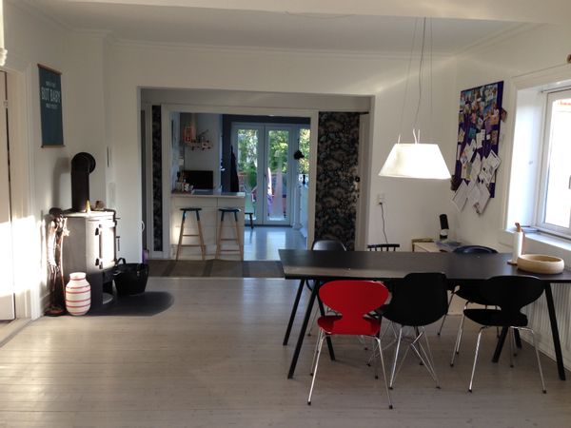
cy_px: 214
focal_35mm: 33
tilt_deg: -7.6
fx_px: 544
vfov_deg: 42.9
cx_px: 286
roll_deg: -1.6
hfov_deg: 55.4
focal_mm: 4.12
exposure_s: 1/60
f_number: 2.4
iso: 50
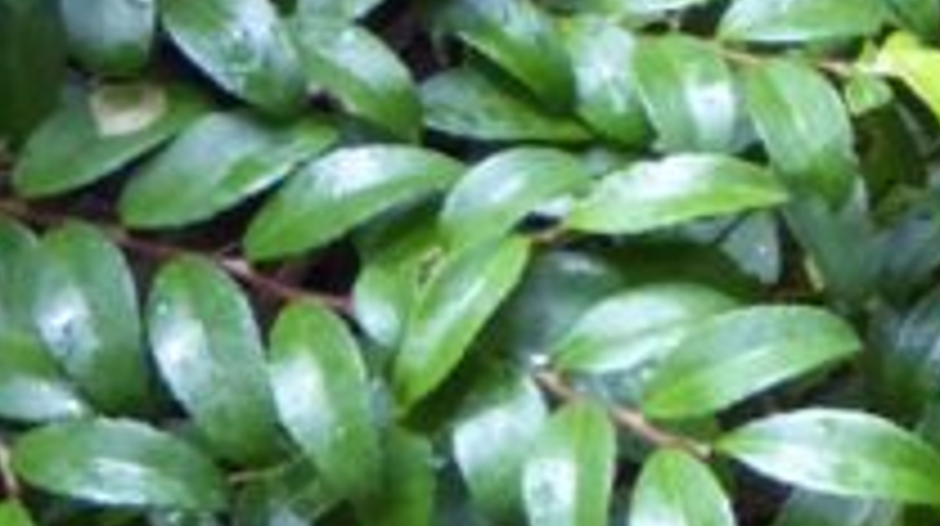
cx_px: 2298
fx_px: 5328
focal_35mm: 214
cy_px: 103
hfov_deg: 9.0
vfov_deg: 5.6
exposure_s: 1/50
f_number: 3.8
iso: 400
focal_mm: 7.2
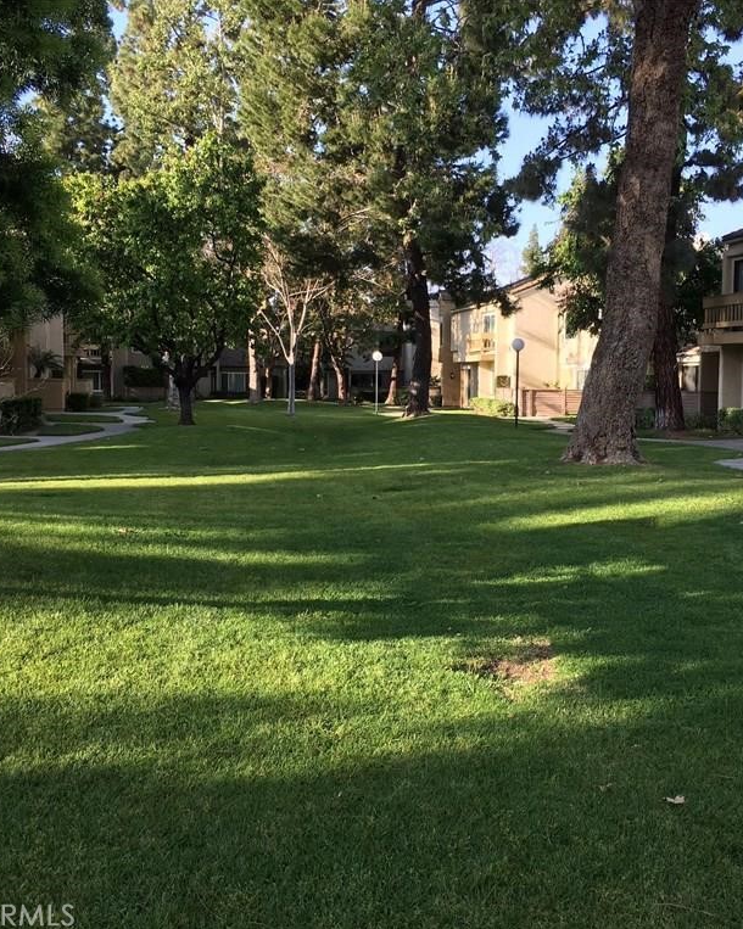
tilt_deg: -3.4
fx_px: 1045
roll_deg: -0.7
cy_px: 465
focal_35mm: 38
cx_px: 431
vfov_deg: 47.9
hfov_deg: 39.0
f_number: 2.2
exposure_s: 1/304
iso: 25
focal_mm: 4.15
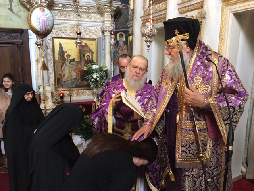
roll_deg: -0.9
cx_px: 127
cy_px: 96
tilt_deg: -9.6
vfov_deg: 48.2
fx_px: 213
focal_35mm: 29
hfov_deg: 61.7
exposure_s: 1/20
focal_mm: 4.15
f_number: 2.2
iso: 200
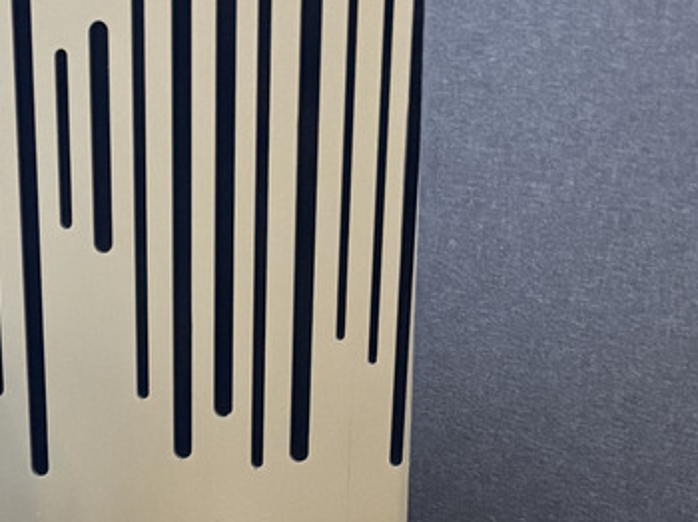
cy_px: 1361
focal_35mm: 98
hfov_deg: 19.7
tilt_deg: -34.1
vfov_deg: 11.6
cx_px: 65
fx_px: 1975
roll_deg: +2.8
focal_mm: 6.76
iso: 640
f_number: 1.78
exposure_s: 1/50
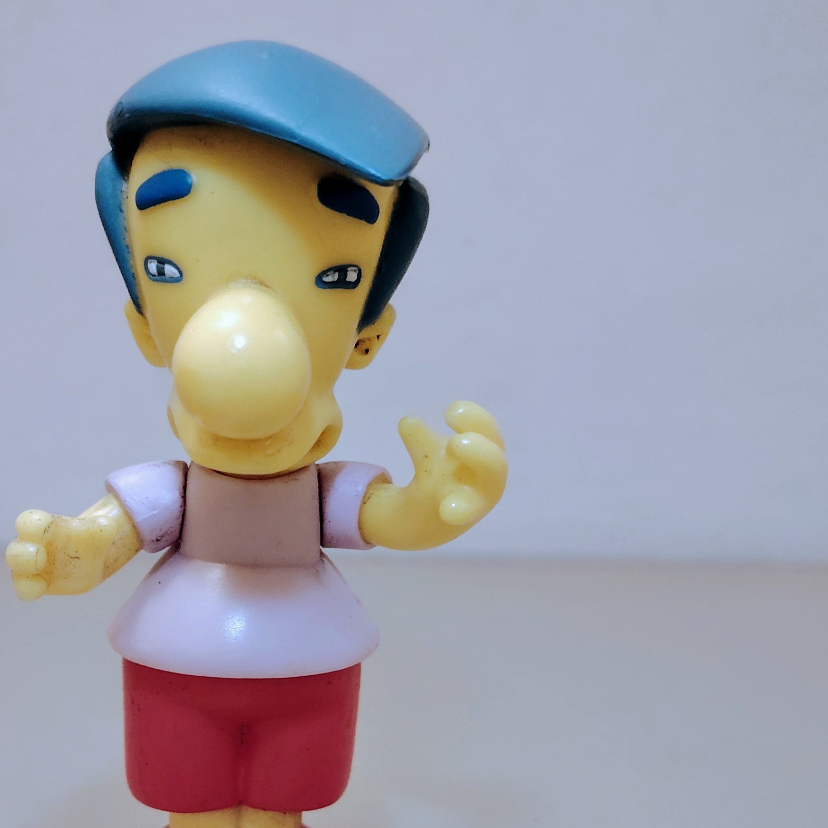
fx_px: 1461
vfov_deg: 31.4
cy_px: 557
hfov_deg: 31.3
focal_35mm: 54
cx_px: 255
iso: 1250
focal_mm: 5.25
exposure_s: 1/50
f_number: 1.75
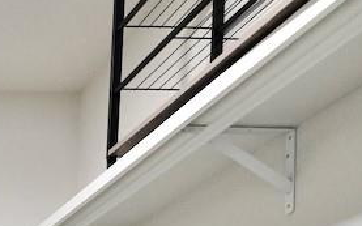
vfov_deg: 15.3
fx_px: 651
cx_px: -227
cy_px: 468
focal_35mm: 66
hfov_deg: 22.9
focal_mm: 14
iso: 2500
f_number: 3.5
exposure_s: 1/160
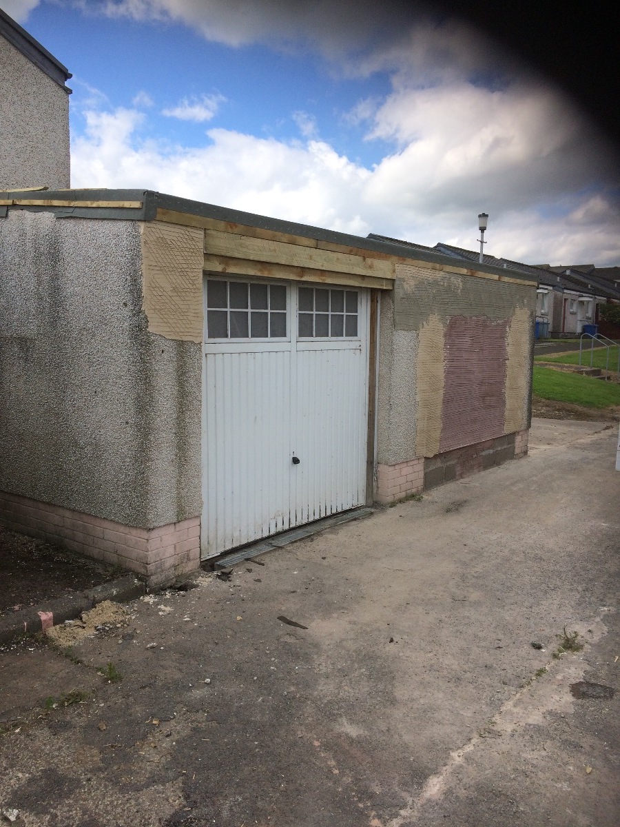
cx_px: 310
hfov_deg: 48.2
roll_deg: +0.4
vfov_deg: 61.7
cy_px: 414
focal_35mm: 29
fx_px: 693
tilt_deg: -6.5
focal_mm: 4.15
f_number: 2.2
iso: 32
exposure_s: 1/1786
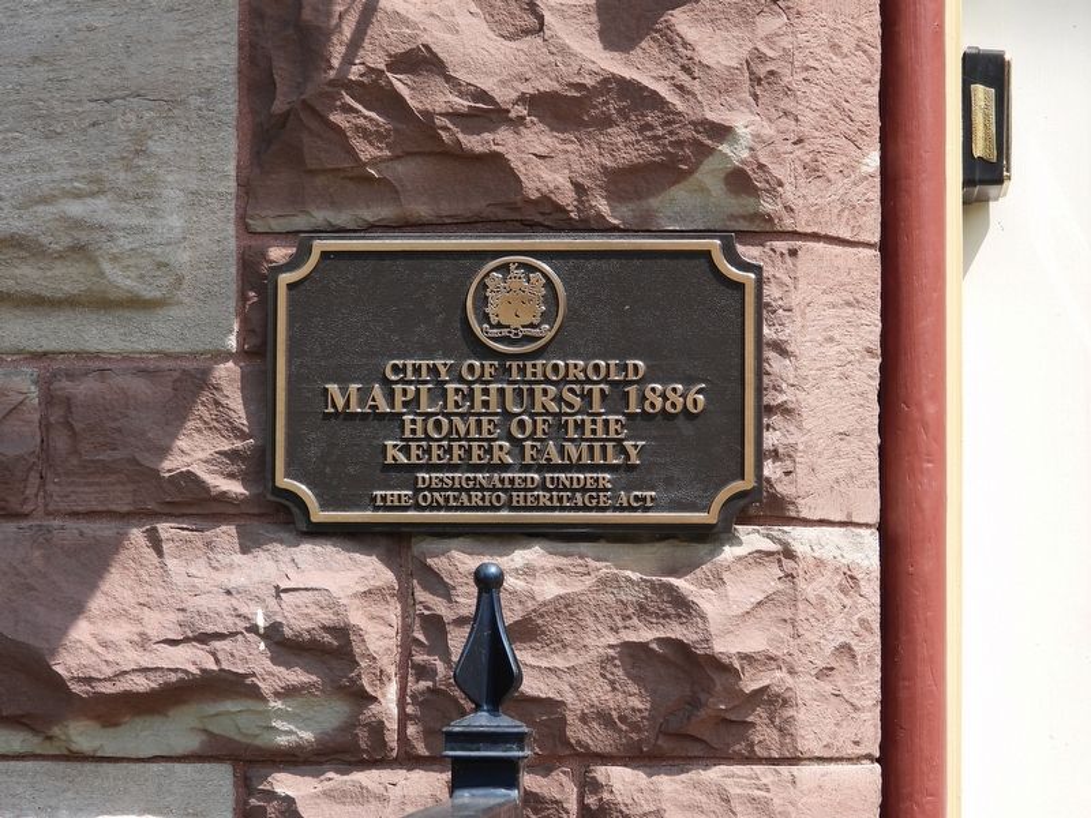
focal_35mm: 115
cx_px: 546
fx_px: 3624
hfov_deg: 17.1
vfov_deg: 12.9
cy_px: 409
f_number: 4
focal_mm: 20.7
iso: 100
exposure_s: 1/500
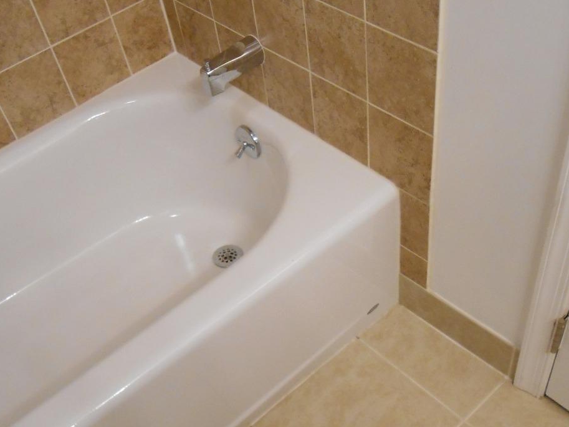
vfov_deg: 34.7
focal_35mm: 41
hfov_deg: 45.7
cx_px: 315
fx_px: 674
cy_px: 295
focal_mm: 4.6
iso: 320
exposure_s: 1/30
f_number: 3.5
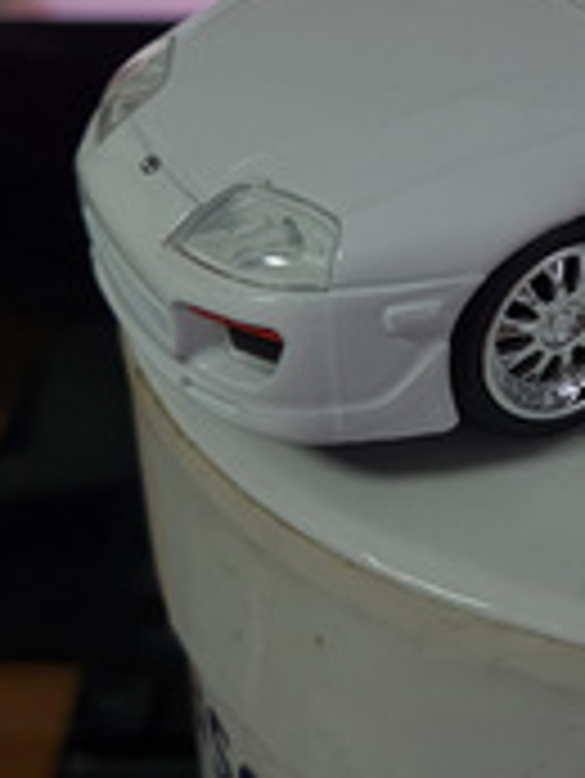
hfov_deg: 18.5
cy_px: 22
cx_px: 727
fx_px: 1688
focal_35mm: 75
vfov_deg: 24.9
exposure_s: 1/50
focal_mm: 5.4
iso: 160
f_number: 1.8
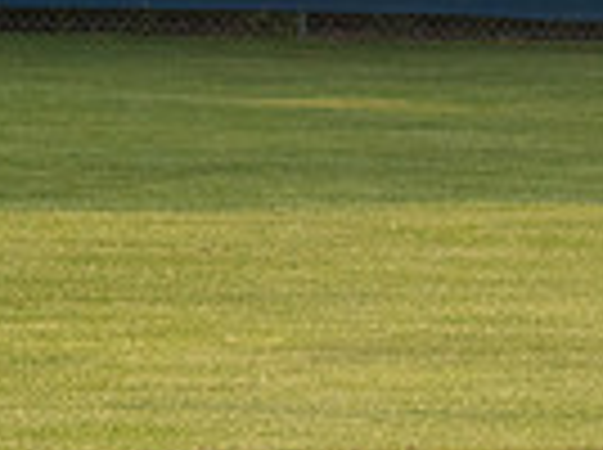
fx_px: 21179
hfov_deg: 1.6
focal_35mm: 1218
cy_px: 162
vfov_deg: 1.2
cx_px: -234
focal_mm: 195
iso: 800
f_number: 5.6
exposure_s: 1/1600
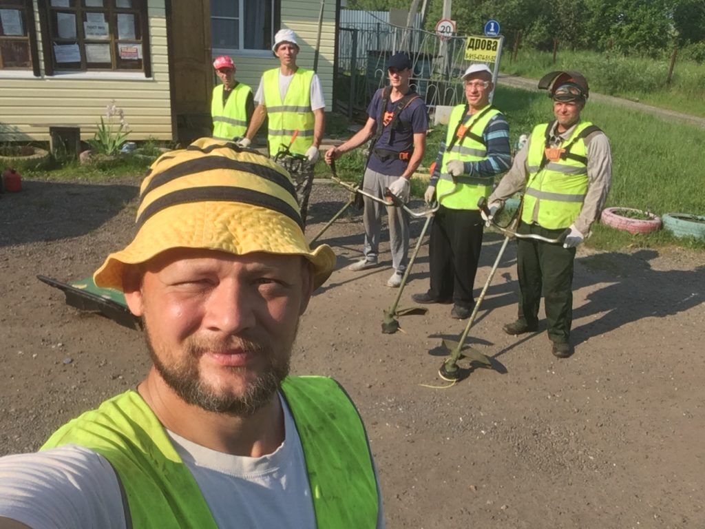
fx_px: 631
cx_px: 352
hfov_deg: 58.4
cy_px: 264
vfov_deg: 45.4
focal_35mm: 31
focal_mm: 2.15
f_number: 2.4
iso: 50
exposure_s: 1/1193
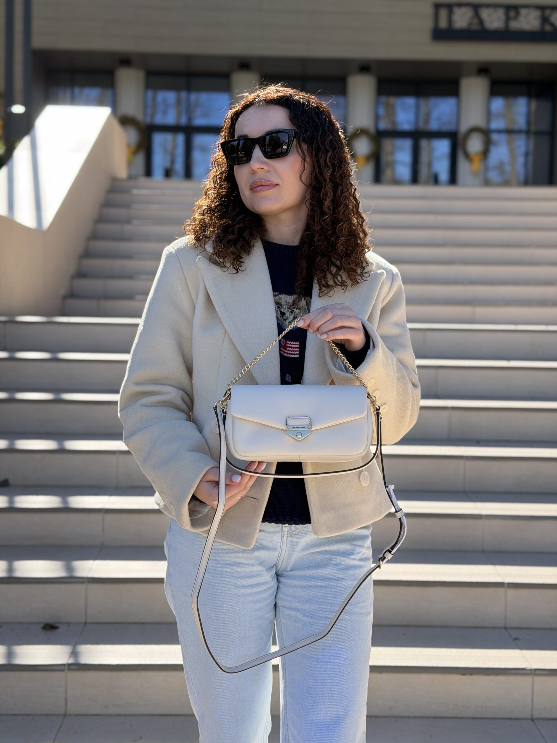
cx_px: 278
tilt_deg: -3.3
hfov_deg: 30.3
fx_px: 1030
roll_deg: -1.3
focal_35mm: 48
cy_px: 372
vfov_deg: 39.7
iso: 100
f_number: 1.78
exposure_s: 1/2342
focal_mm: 6.76
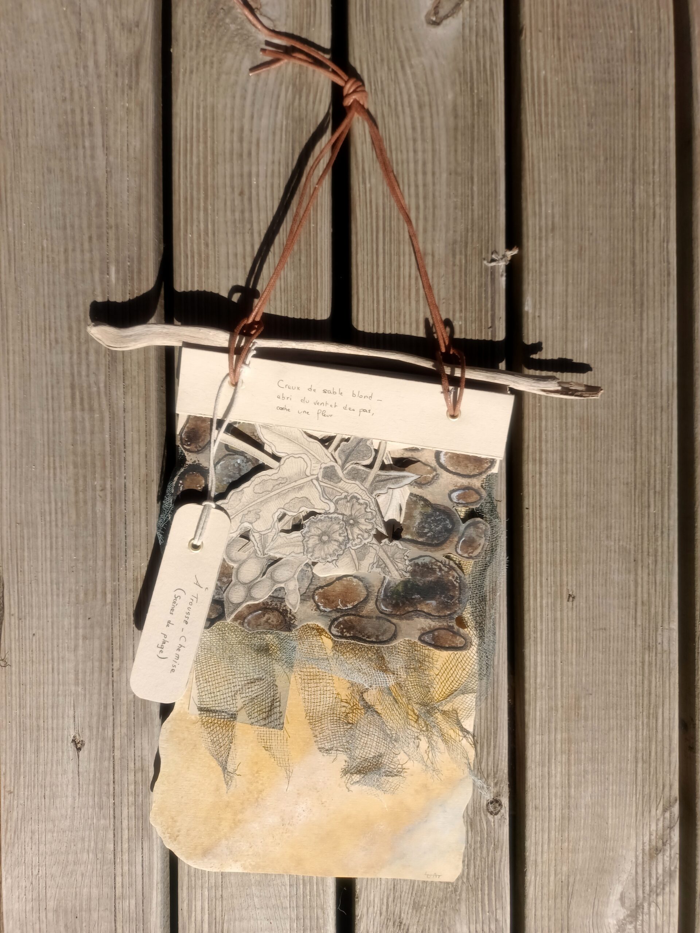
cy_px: 466
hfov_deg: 54.9
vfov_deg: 69.4
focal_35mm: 25
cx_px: 350
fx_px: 674
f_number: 1.79
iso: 100
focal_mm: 4.71
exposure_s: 1/631
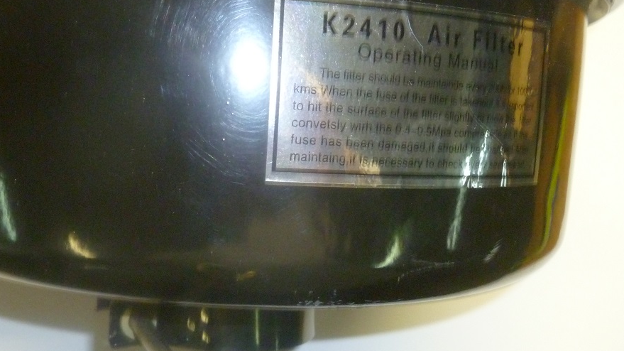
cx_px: 231
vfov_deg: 26.5
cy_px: 173
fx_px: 744
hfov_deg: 45.1
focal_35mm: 45
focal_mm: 5
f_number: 3.3
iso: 400
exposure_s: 1/30
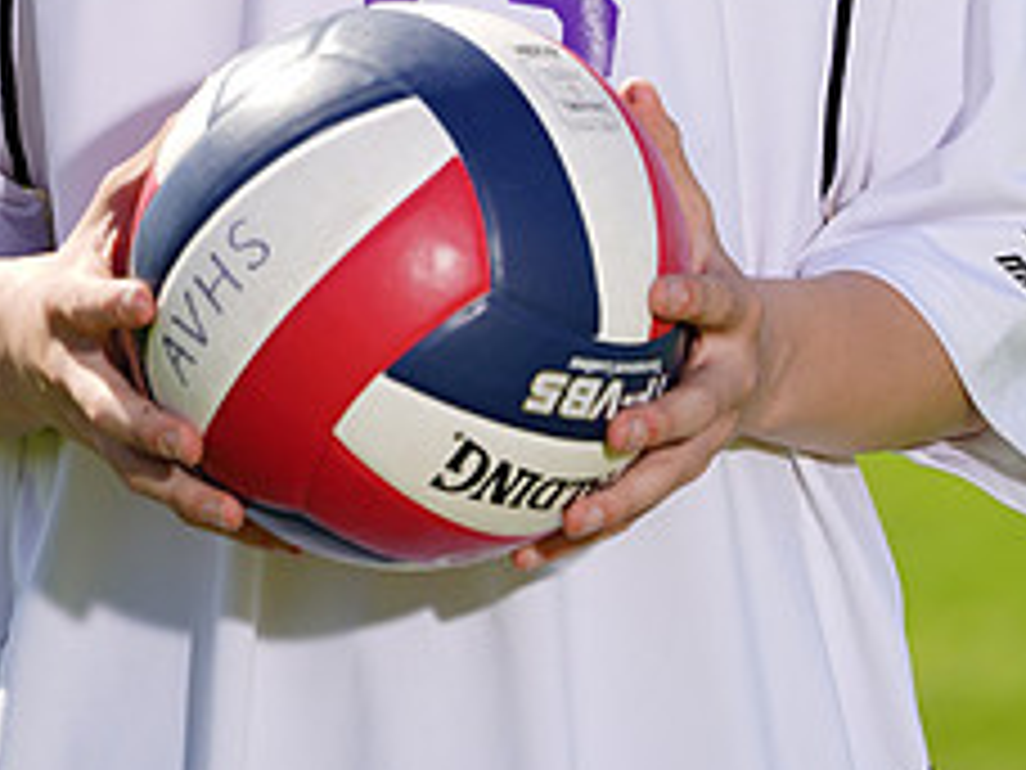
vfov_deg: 1.8
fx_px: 24127
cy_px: -491
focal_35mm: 814
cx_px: 281
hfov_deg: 2.4
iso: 64
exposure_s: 1/200
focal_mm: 333
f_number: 7.1
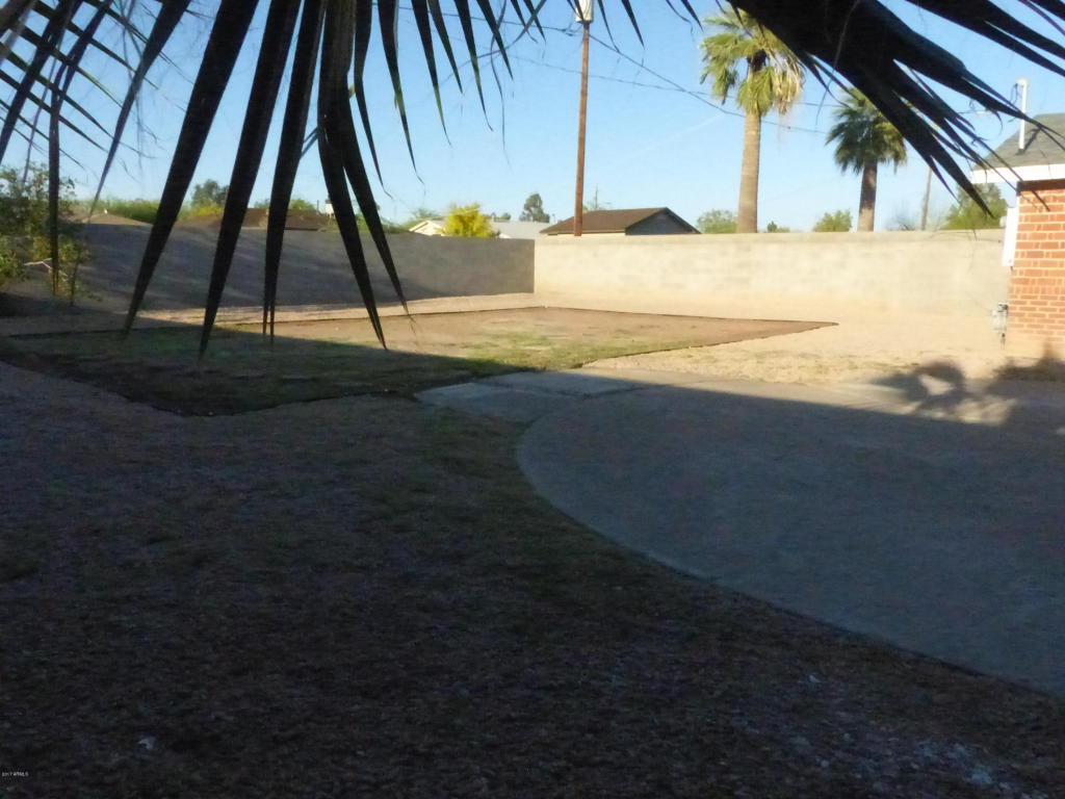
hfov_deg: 69.4
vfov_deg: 54.9
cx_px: 532
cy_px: 400
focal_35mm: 25
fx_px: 769
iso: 3200
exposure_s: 1/4000
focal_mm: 4.5
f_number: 8
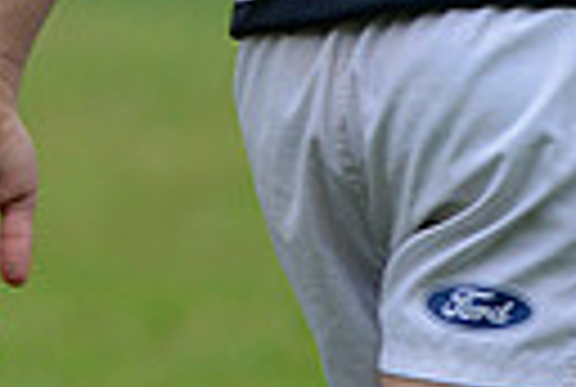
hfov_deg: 1.8
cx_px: -302
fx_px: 18106
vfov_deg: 1.2
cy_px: -457
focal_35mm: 1129
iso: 1600
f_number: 4
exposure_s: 1/500
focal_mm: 250
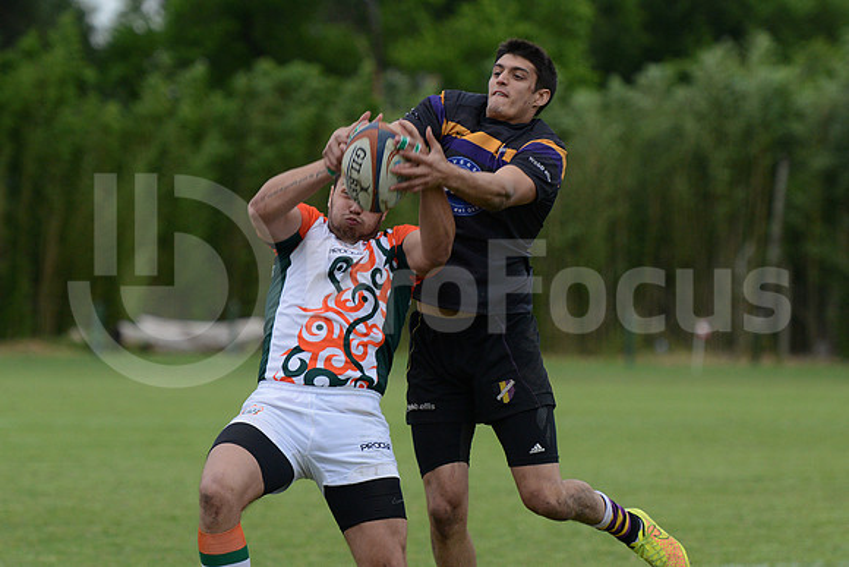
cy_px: 284
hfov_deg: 11.4
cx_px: 424
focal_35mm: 180
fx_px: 4246
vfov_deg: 7.6
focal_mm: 180
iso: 2000
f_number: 4
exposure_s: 1/500
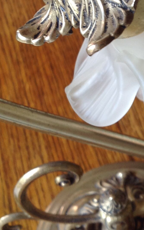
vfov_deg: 23.1
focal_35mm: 89
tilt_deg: -49.1
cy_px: 56
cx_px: 181
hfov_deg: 14.2
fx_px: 559
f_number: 2.4
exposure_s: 1/17
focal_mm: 4.28
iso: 50
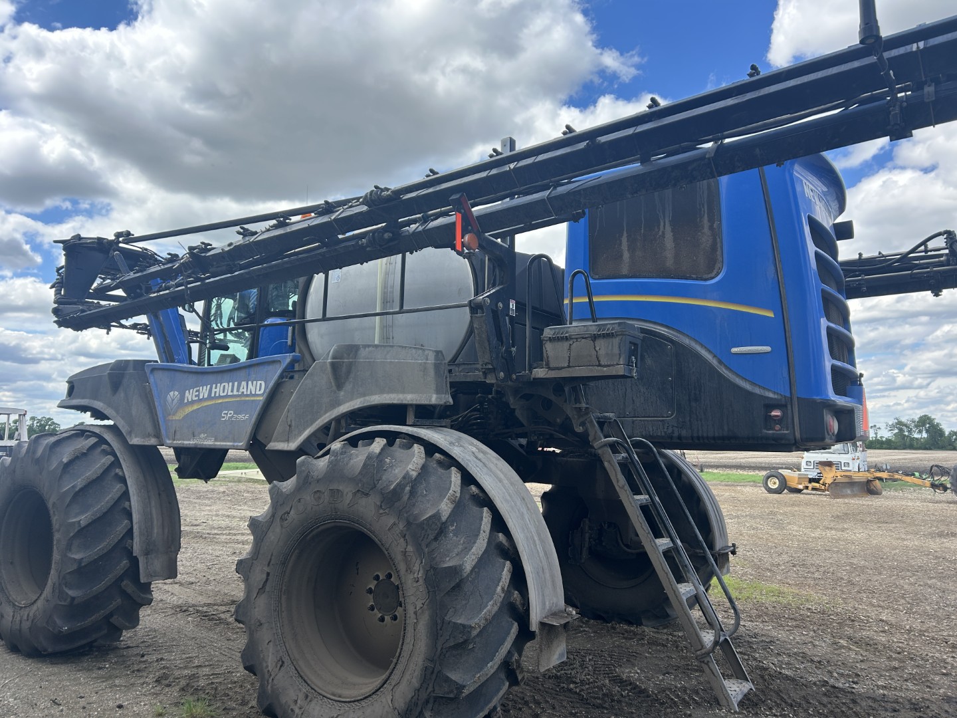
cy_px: 359
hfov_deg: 67.3
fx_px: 719
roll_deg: +0.1
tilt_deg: +7.2
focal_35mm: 26
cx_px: 478
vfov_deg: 53.1
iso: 50
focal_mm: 5.7
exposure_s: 1/1808
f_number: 1.5
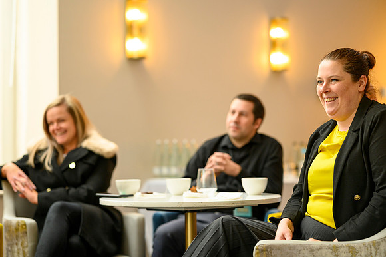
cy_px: 128
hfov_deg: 23.8
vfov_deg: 16.0
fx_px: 916
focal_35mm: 85
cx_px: 193
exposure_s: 1/200
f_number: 2.2
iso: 640
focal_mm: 85
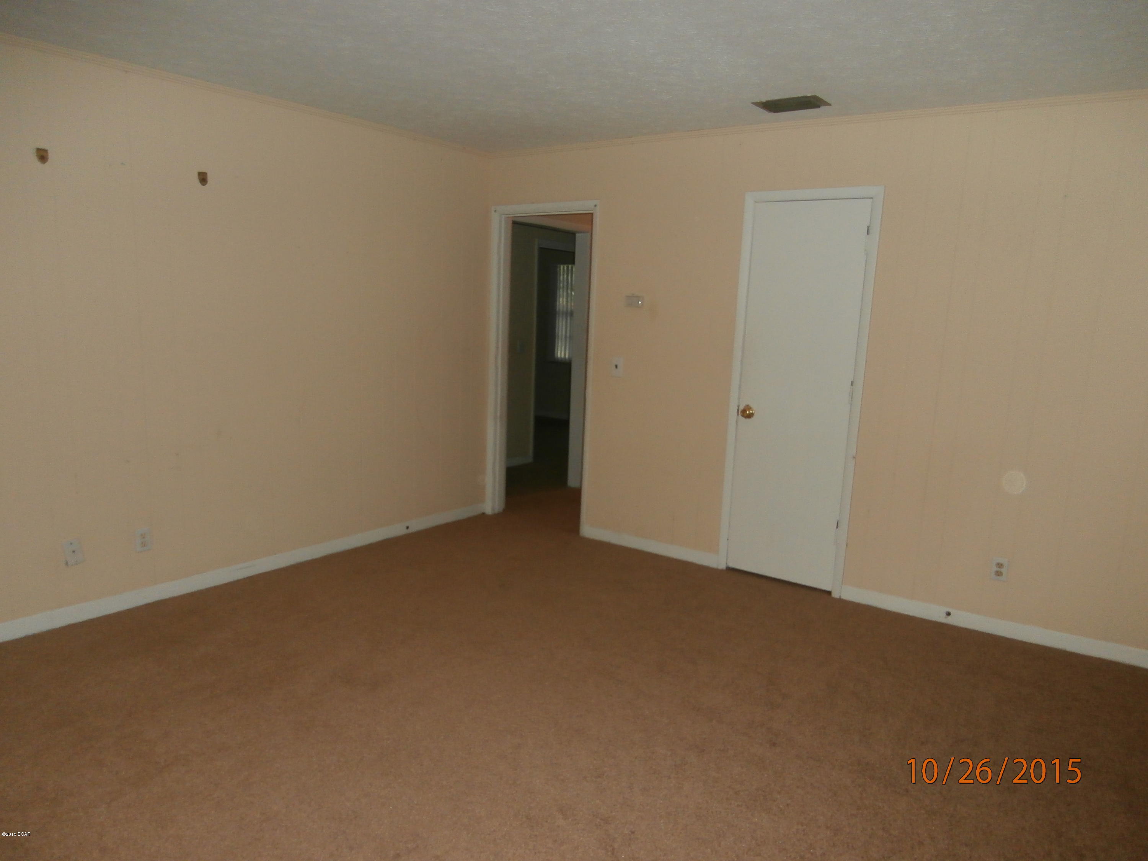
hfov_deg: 71.6
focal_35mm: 24
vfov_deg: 56.8
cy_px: 430
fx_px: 796
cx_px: 574
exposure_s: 1/30
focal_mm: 4.2
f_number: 3
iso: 200
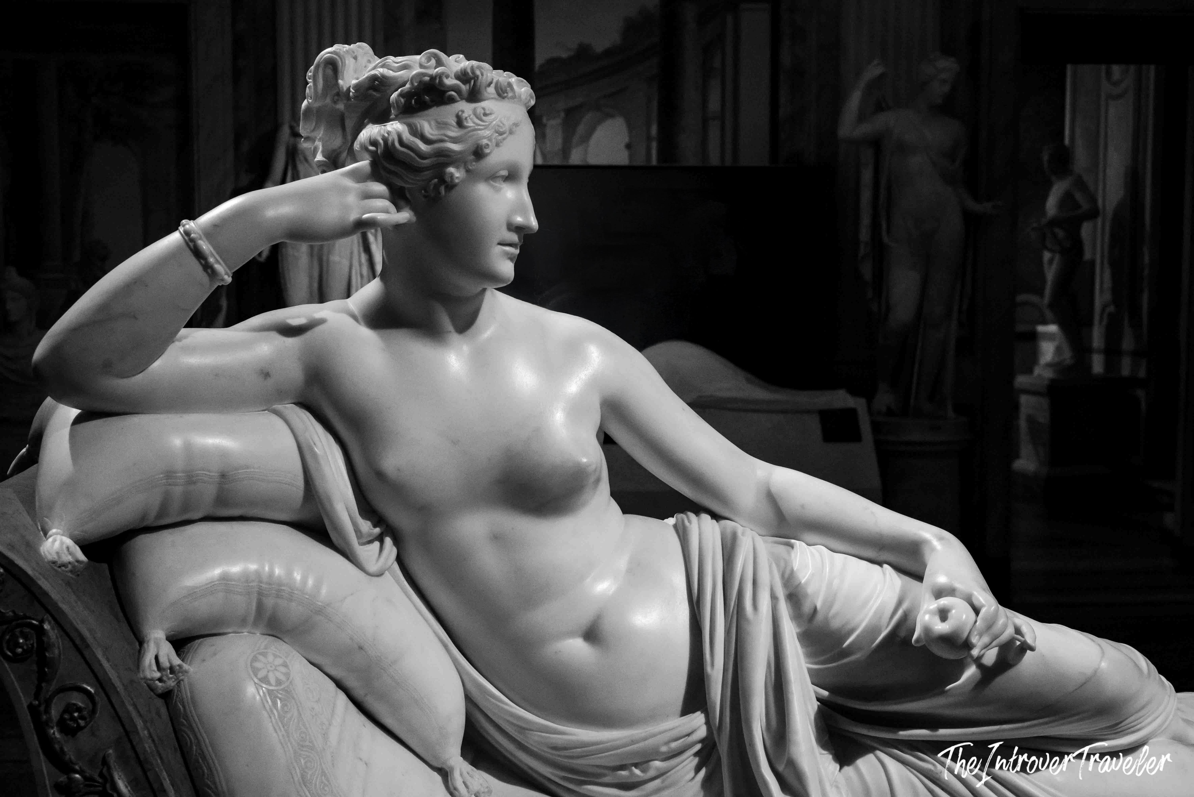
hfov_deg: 49.5
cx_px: 597
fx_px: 1294
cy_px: 398
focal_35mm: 39
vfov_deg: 34.2
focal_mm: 39
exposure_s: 1/160
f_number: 7.1
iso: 3200
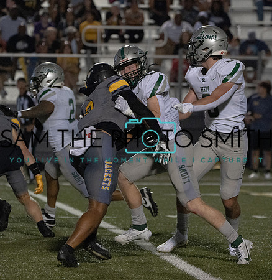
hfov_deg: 4.9
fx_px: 3169
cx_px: 166
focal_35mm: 352
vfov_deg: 5.0
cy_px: 147
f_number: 5.6
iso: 12800
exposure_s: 1/1000
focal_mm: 224
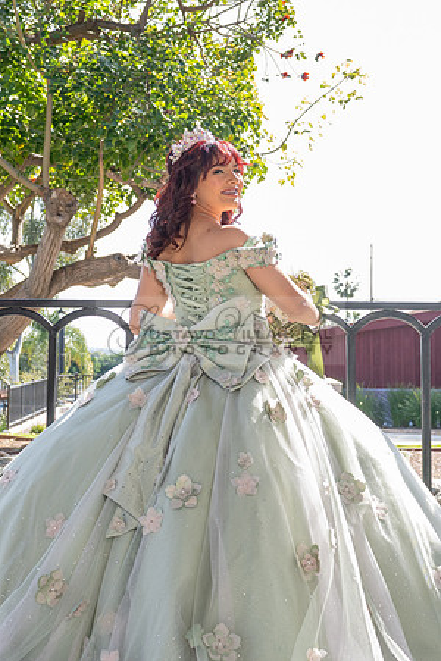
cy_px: 191
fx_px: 1211
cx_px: 272
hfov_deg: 20.6
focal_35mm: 66
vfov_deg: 30.2
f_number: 5
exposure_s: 1/250
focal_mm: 24
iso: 200
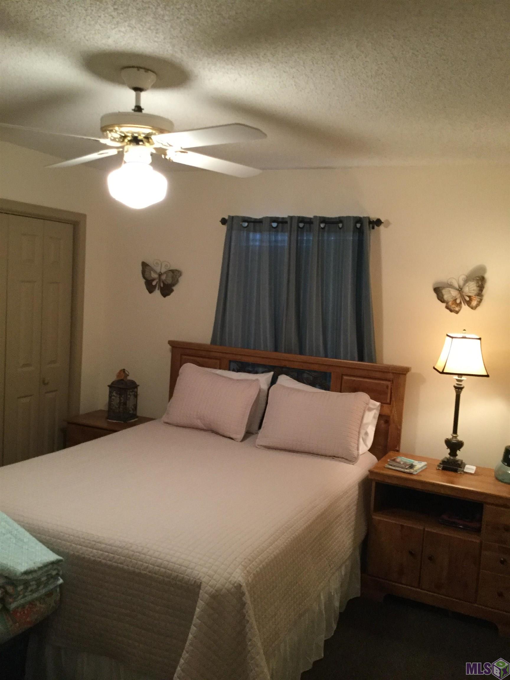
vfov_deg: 58.4
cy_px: 340
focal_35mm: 31
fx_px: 609
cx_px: 255
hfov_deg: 45.4
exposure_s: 1/24
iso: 200
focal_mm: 3.3
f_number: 2.4
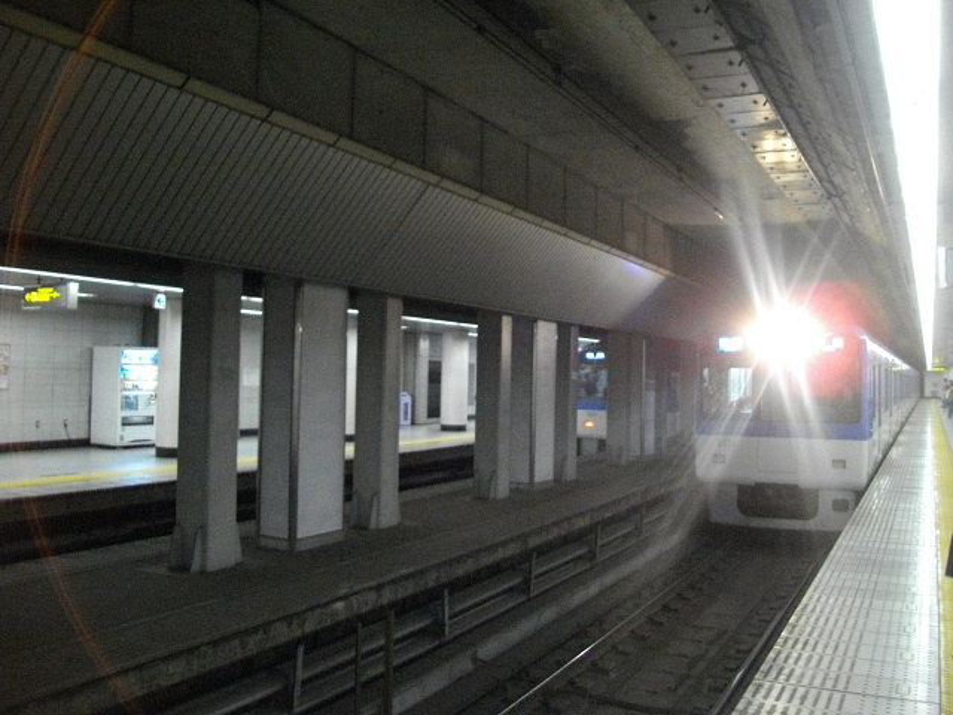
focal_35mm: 31
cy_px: 358
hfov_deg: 58.4
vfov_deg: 45.4
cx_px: 476
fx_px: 853
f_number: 2.9
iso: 800
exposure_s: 1/30
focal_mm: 5.7
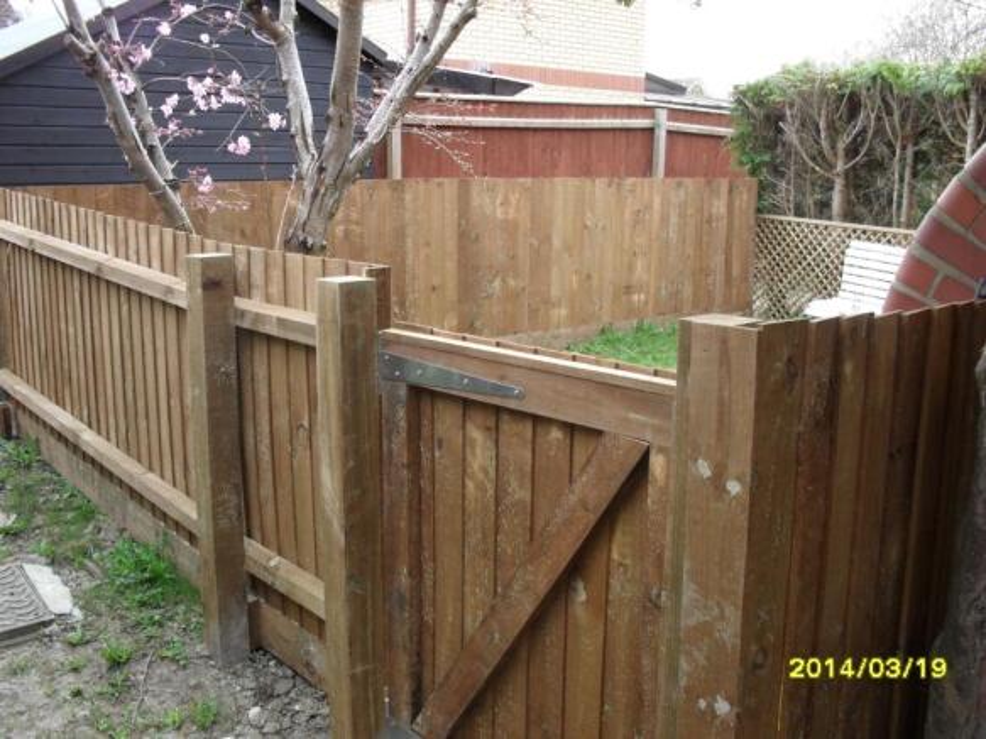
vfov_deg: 40.7
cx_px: 493
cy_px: 370
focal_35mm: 35
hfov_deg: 52.6
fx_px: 997
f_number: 3.2
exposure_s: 1/60
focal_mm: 6.3
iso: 100
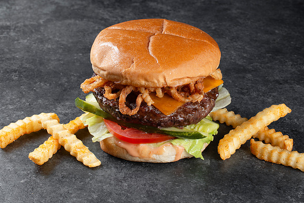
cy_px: 95
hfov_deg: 30.1
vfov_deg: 20.3
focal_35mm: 67
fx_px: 565
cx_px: 159
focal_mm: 50
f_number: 13
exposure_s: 1/200
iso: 250
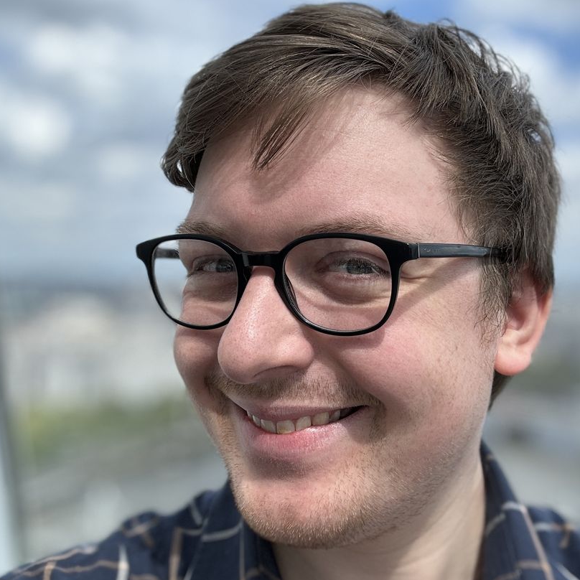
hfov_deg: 39.9
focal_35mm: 42
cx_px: 340
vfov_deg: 40.0
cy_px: 309
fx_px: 796
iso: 25
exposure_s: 1/607
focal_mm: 2.69
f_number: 1.9
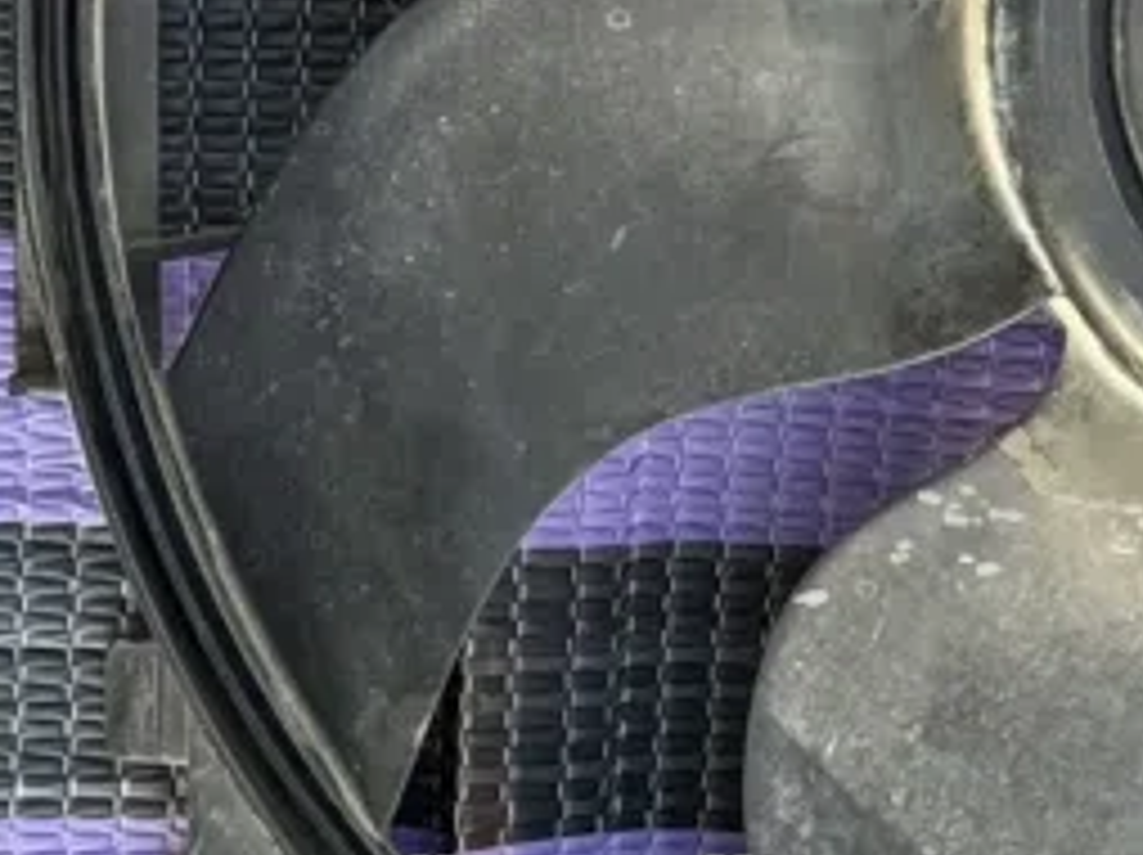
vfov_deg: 12.2
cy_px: 207
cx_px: 1431
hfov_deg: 15.6
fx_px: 3992
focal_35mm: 121
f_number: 1.78
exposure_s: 1/121
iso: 50
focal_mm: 6.76
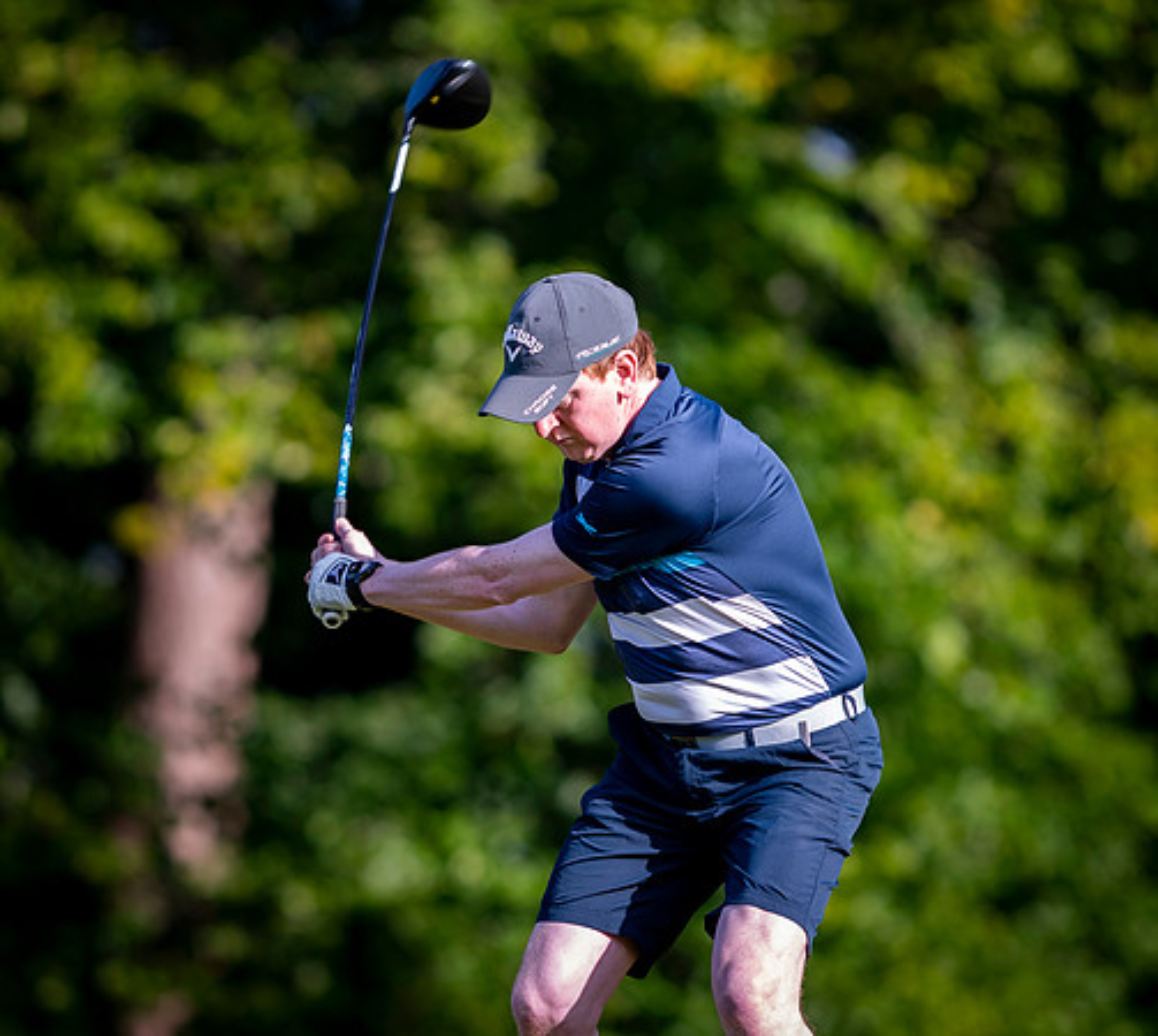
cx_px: 484
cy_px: 530
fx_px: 22106
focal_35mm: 616
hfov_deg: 3.0
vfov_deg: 2.7
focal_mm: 300
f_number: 2.8
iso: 280
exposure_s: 1/1600
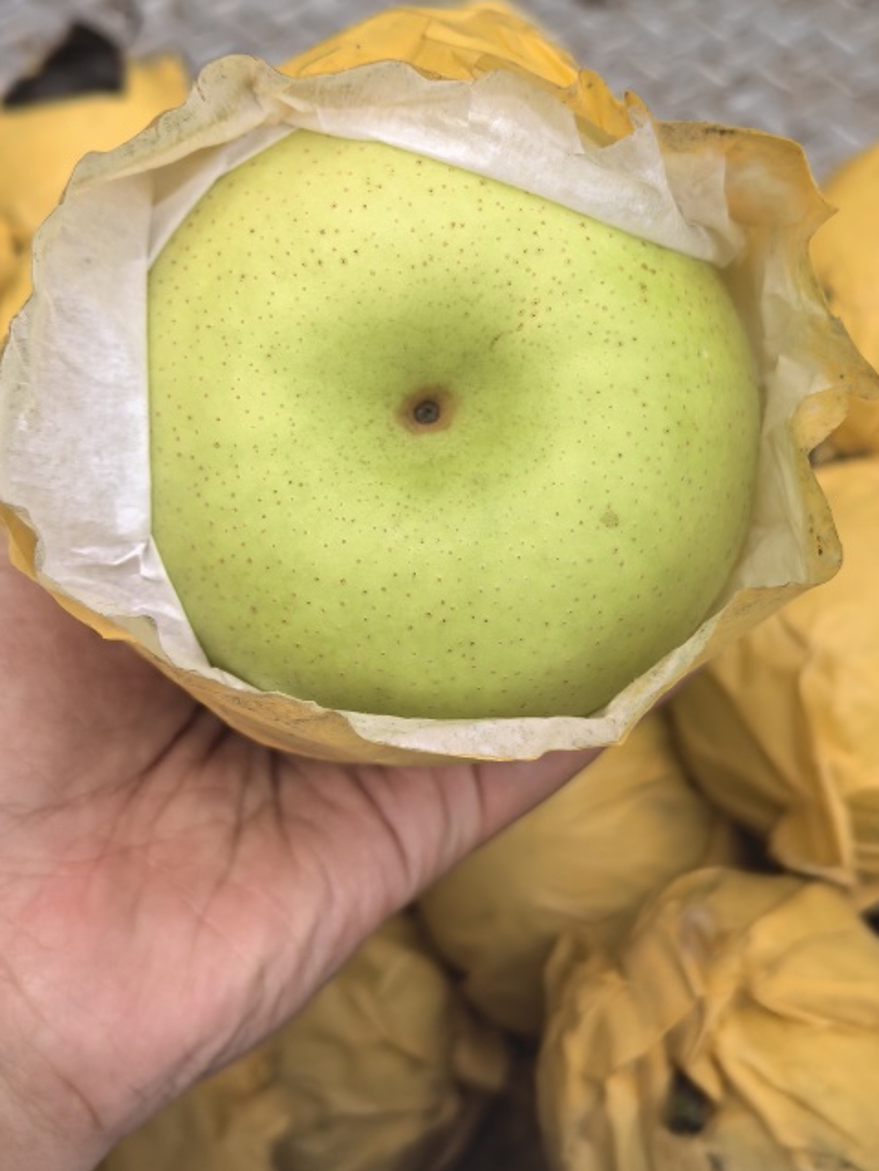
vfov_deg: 41.9
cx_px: 502
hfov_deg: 32.1
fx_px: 1524
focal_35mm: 45
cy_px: 486
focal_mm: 5.75
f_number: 2
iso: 50
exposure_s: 1/1905
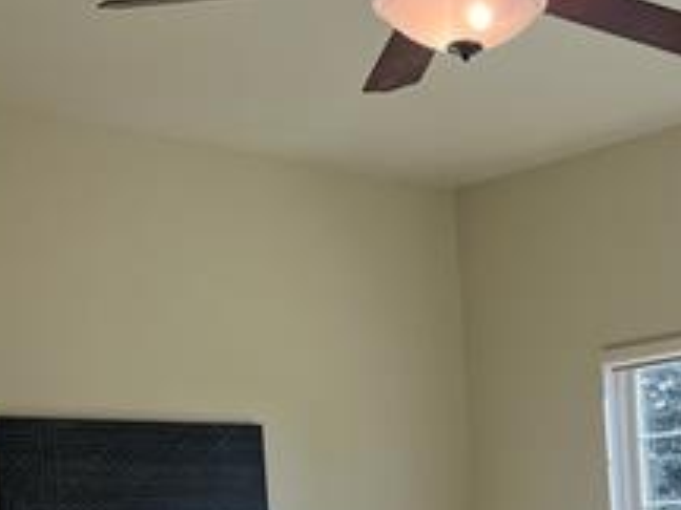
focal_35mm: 77
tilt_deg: -2.5
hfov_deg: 24.0
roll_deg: +2.9
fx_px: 1515
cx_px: 713
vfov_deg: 18.2
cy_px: 600
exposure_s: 1/355
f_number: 1.6
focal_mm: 5.1
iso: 50
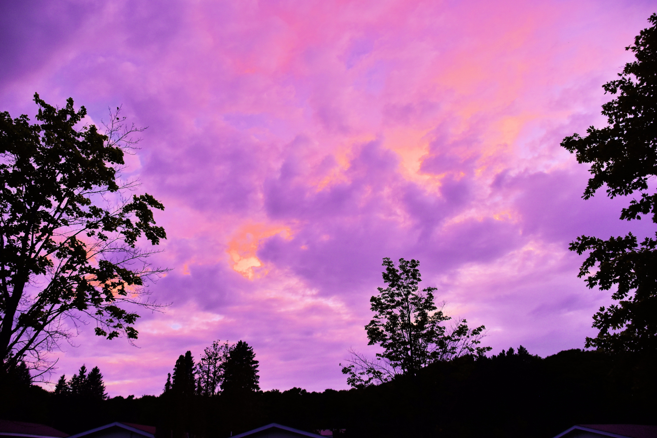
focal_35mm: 27
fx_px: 493
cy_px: 219
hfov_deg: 67.4
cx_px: 328
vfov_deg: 47.9
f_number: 4
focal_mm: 18
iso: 450
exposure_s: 1/30
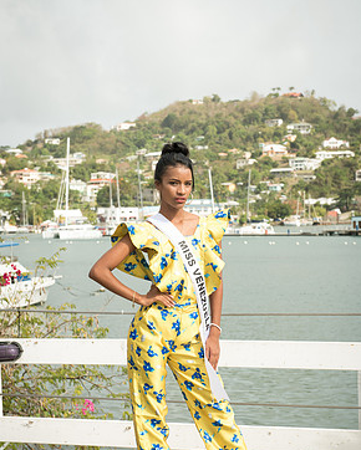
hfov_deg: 19.9
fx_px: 1027
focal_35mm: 77
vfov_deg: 24.7
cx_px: 177
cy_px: 266
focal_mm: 66
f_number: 7.1
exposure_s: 1/160
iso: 100
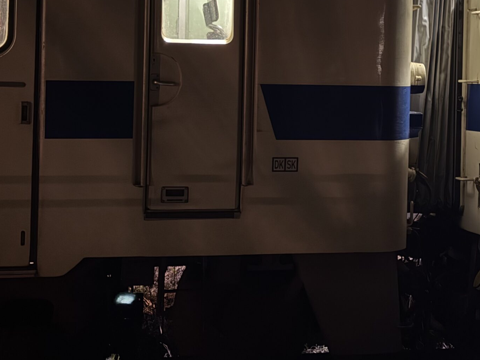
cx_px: 410
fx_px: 1248
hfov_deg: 21.4
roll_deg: -1.0
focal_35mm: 90
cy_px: 63
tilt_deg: +1.3
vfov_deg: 16.3
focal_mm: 6.76
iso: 320
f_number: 1.78
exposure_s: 1/4
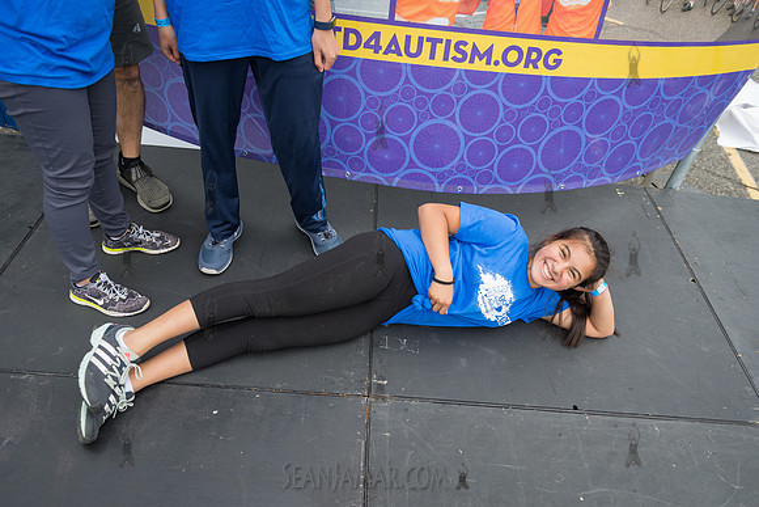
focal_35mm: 28
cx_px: 380
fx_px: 590
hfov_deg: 65.5
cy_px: 254
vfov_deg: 46.4
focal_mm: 28
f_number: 3.5
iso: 200
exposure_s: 1/640
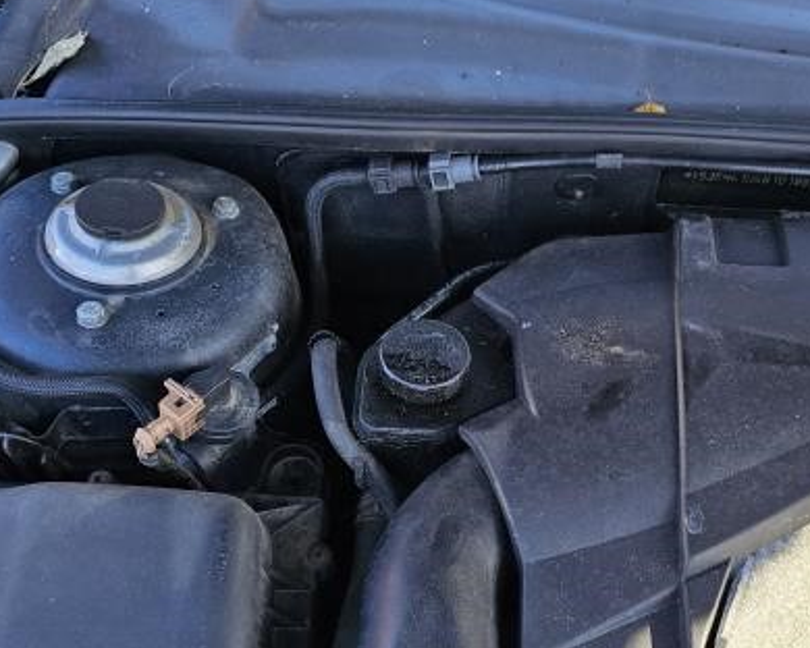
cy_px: 390
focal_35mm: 46
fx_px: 1103
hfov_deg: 40.1
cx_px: 490
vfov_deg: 32.6
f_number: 1.7
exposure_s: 1/359
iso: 80
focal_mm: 6.3
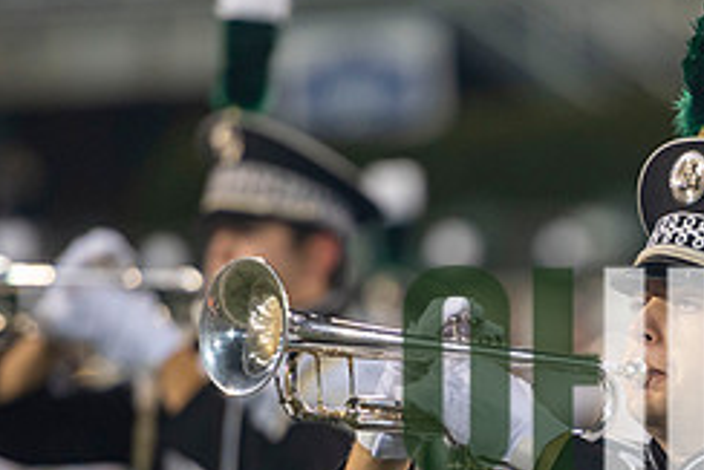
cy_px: 401
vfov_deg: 2.9
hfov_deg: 4.3
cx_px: 620
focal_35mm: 475
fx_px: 9294
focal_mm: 200
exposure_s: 1/500
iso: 1000
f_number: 2.8
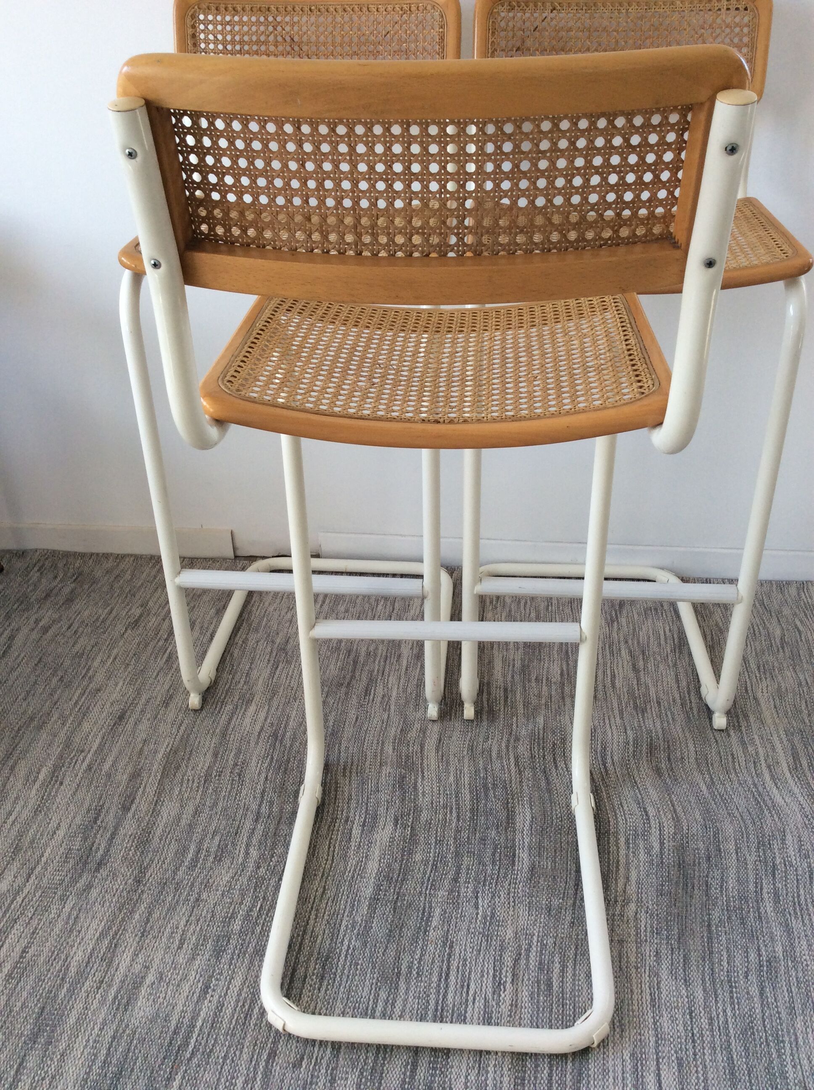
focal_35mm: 32
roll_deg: +1.6
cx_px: 407
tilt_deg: -30.8
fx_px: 1006
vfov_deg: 56.9
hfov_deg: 44.1
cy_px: 545
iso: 50
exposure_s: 1/100
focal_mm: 3.3
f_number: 2.4
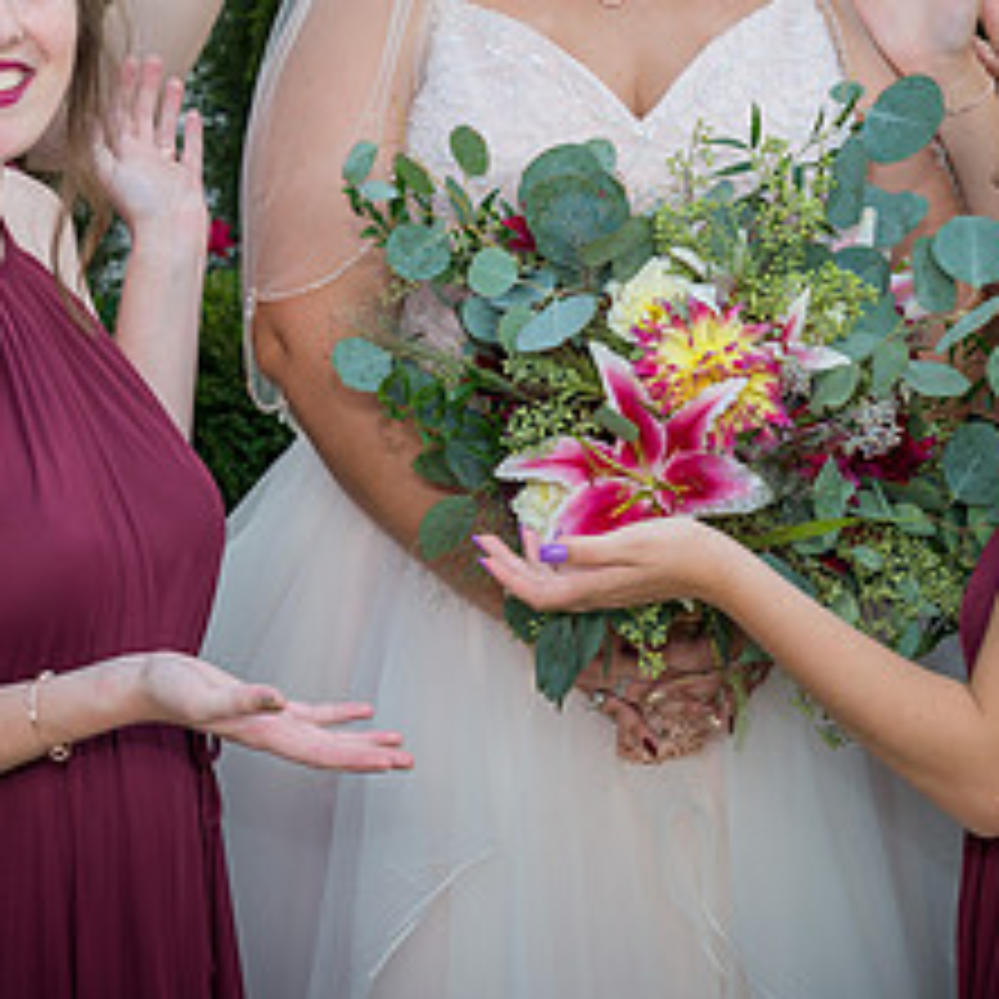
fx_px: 4277
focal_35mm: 131
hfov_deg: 13.3
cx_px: 594
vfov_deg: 13.2
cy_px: 102
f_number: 4.8
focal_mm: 52
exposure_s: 1/250
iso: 100
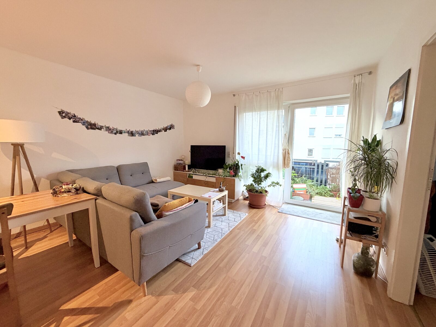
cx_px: 218
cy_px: 164
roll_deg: -0.2
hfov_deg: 102.1
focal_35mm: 14
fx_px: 176
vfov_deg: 85.7
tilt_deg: -6.6
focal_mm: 2.22
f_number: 2.2
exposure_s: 1/50
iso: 320
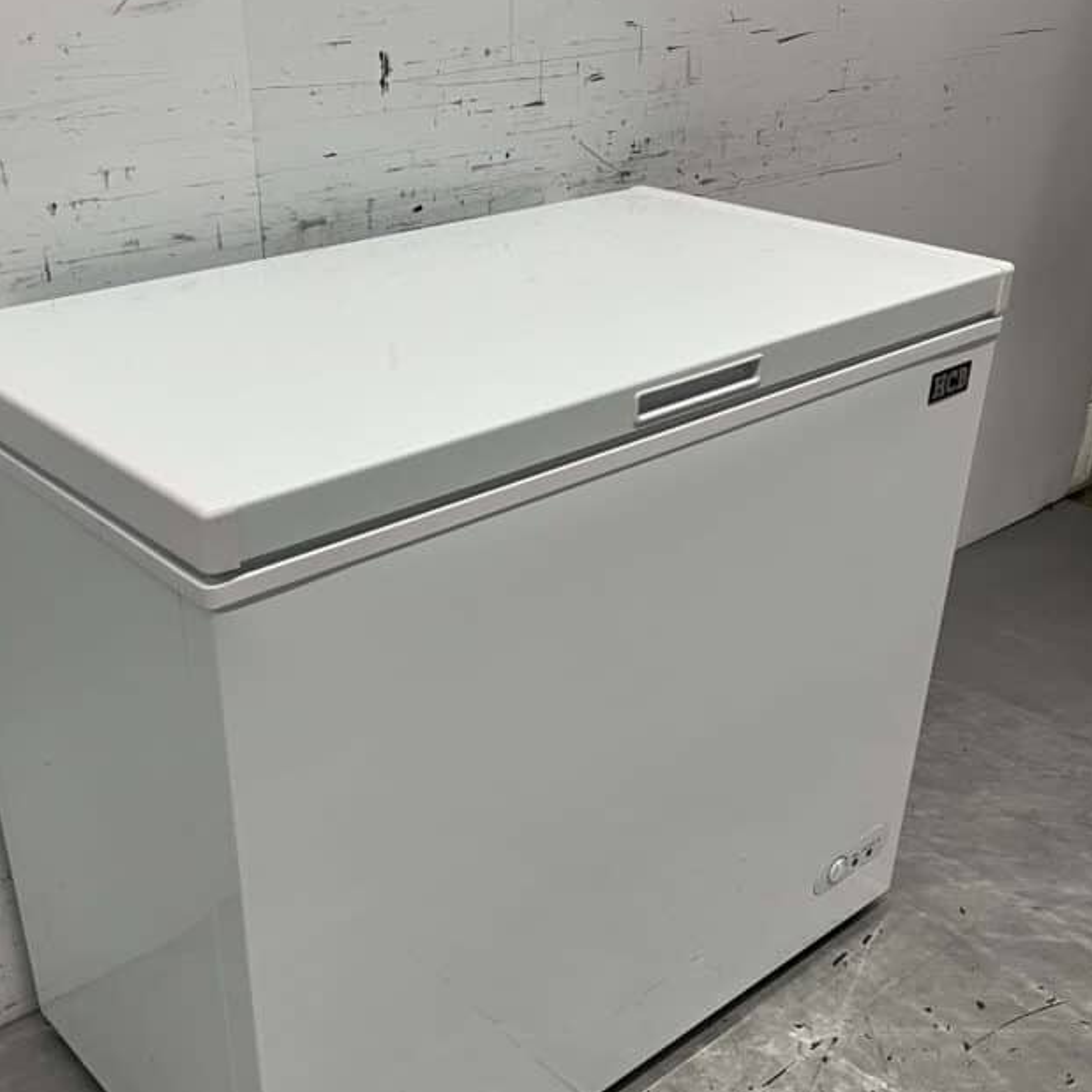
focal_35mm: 38
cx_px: 450
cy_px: 653
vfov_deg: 43.6
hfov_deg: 43.7
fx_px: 1356
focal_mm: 5.1
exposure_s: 1/50
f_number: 1.6
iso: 80
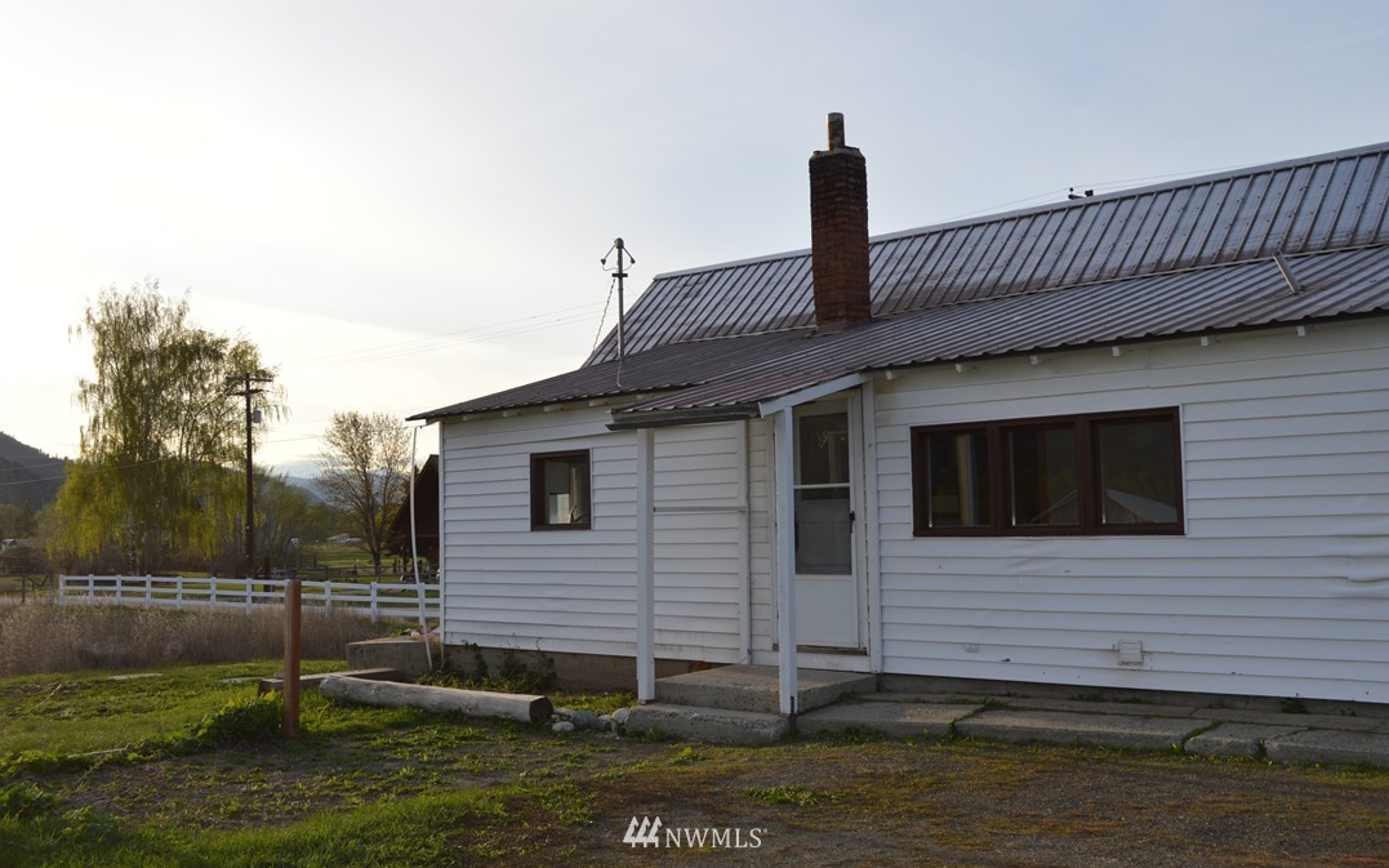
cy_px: 415
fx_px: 1401
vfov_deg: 34.4
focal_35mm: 37
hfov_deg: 52.8
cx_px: 696
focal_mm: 24
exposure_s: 1/200
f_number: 7.1
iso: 100
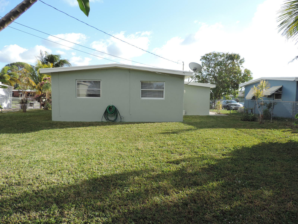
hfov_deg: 71.6
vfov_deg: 56.8
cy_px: 112
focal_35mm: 24
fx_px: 207
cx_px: 149
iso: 80
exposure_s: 1/400
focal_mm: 4.3
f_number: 3
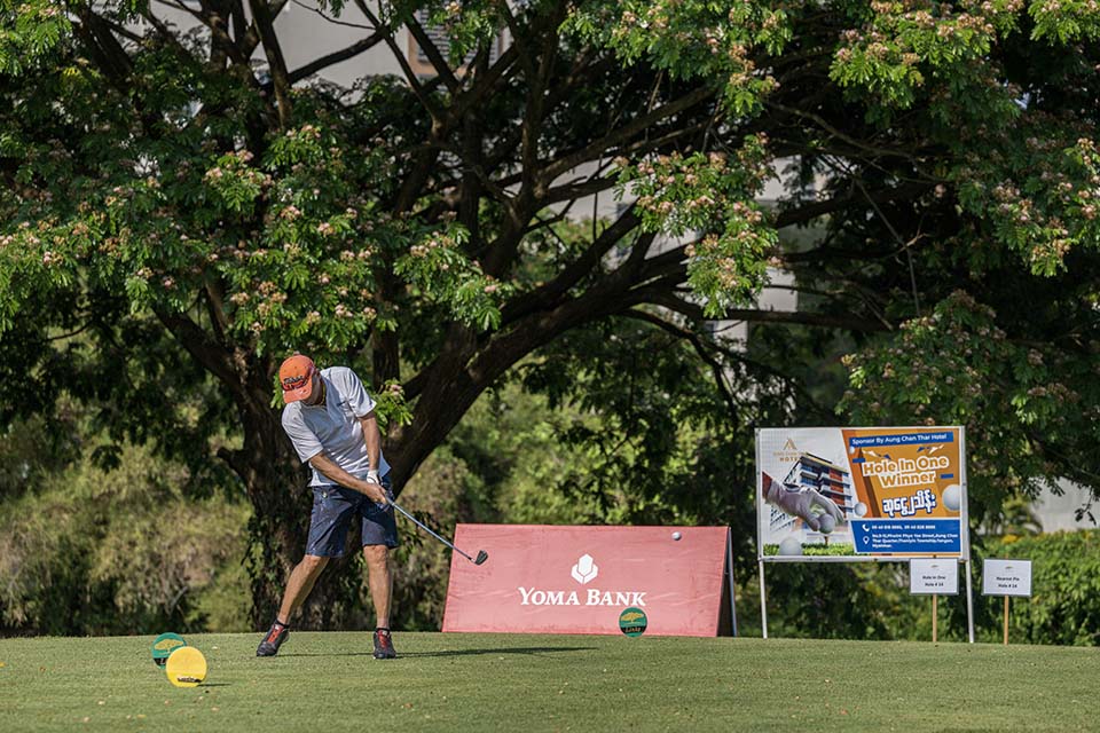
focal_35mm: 135
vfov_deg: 10.2
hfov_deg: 15.2
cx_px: 550
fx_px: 4125
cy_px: 366
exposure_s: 1/3200
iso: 400
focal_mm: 135
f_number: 4.5
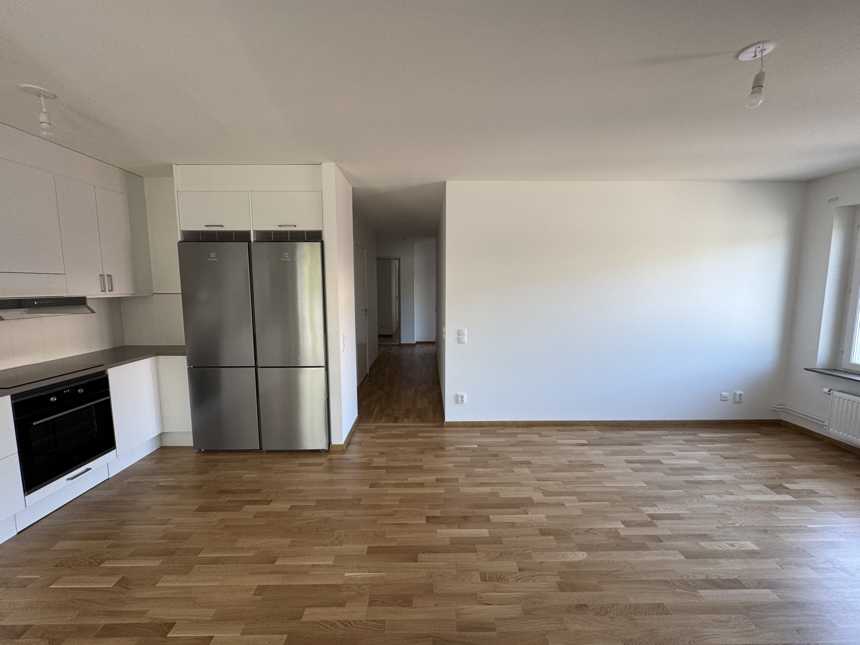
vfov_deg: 85.7
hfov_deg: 102.1
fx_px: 348
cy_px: 322
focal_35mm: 14
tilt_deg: -5.6
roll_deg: +0.3
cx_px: 430
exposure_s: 1/99
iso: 125
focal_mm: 2.22
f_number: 2.2
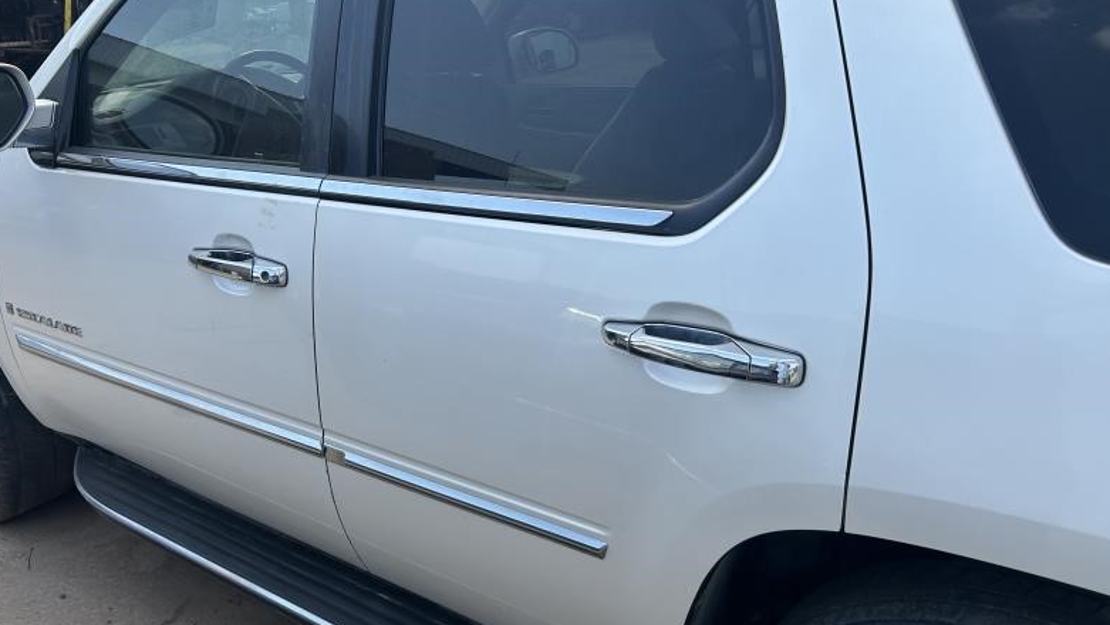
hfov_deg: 66.0
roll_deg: +3.6
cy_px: 260
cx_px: 561
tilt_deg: -18.5
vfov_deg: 40.1
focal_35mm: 29
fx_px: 854
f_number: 1.5
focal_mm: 5.7
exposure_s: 1/1645
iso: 50
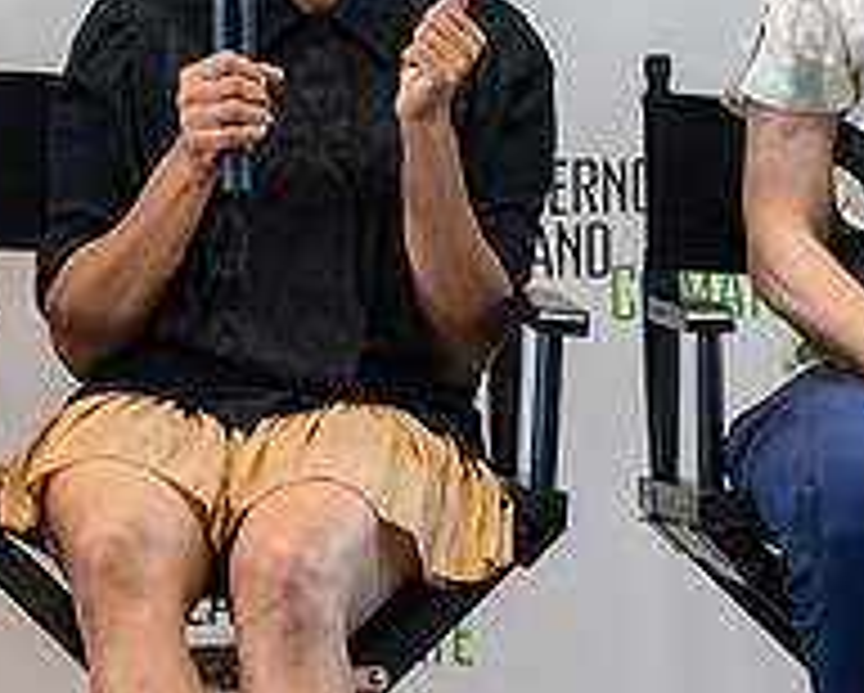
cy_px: 146
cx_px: 321
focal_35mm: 654
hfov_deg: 3.0
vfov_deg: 2.4
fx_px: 16740
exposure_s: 1/320
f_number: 4
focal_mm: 200
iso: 4000
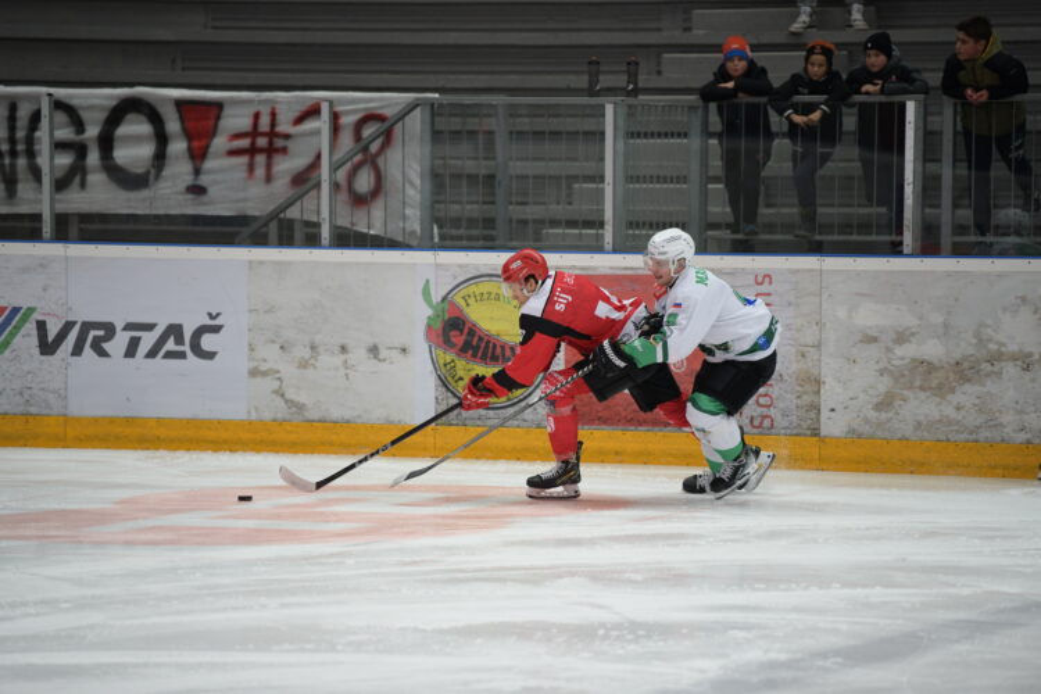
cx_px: 520
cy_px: 347
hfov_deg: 10.3
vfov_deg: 6.9
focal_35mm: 200
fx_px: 5783
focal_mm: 200
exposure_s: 1/1000
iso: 1250
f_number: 2.8
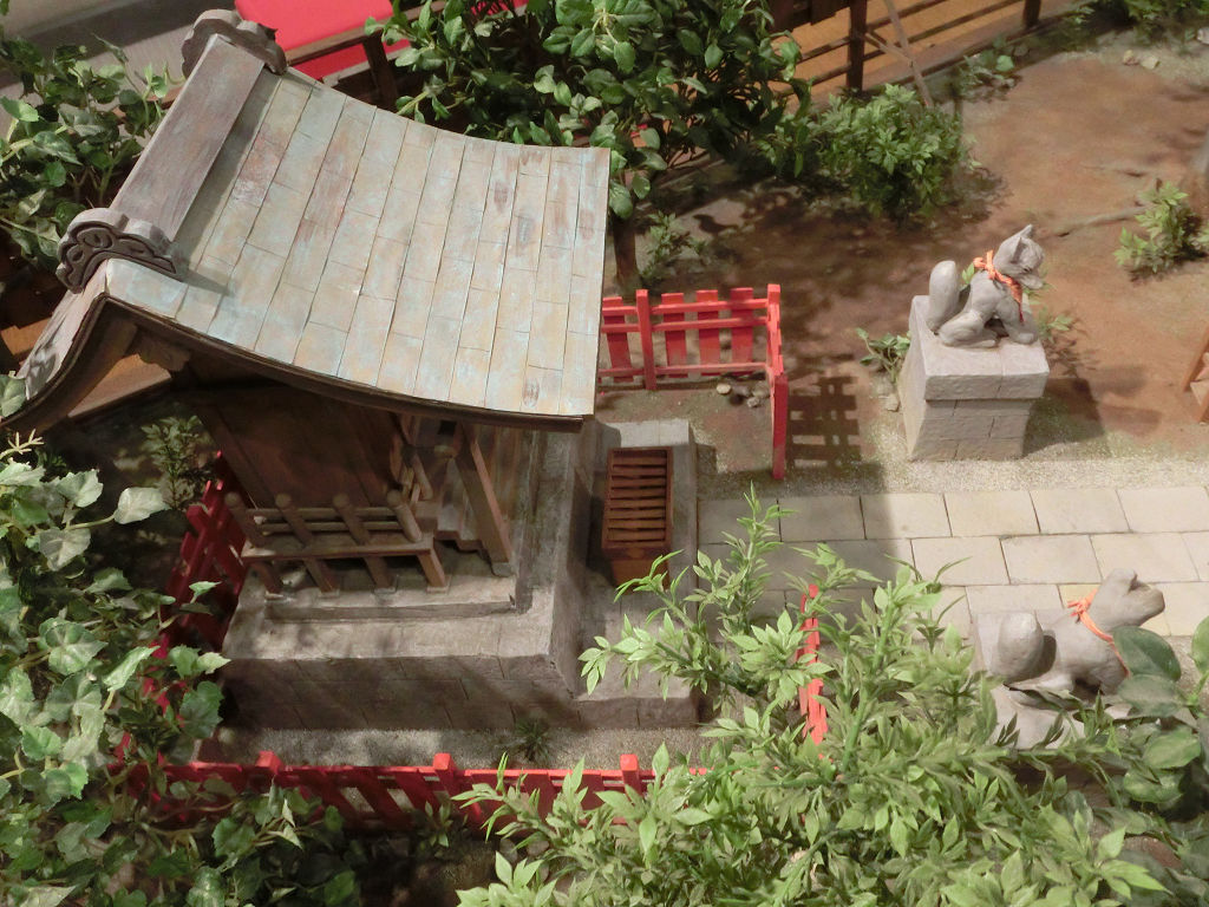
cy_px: 454
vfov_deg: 49.7
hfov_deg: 63.4
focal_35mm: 28
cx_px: 604
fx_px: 978
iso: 800
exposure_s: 1/60
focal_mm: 5
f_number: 3
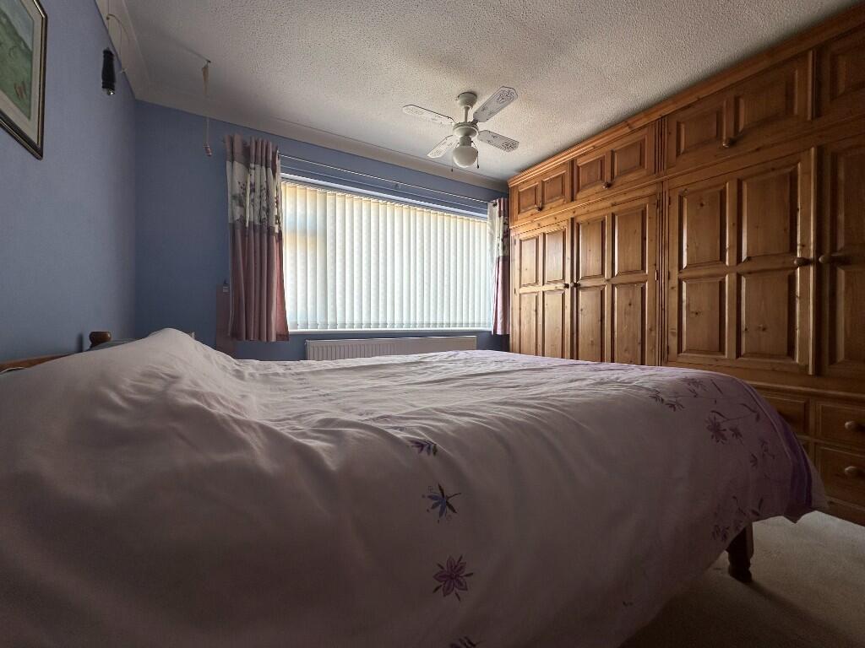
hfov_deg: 102.1
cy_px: 324
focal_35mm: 14
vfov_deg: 85.7
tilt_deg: -0.5
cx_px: 432
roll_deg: -0.1
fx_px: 350
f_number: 2.2
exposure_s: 1/99
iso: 50
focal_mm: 2.22
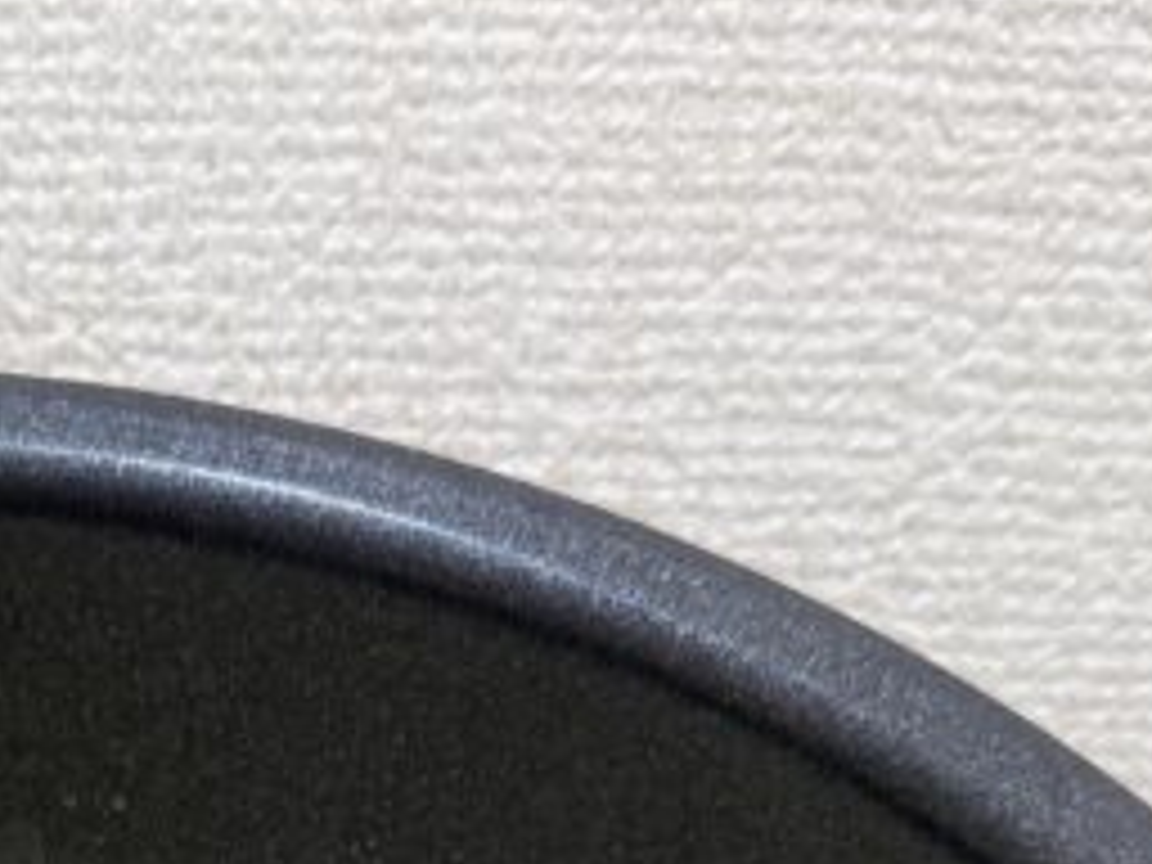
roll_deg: -3.6
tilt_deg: -32.2
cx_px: -4
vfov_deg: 13.6
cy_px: 1598
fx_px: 3195
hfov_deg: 19.8
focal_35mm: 96
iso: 160
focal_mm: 6.76
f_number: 1.78
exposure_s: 1/60
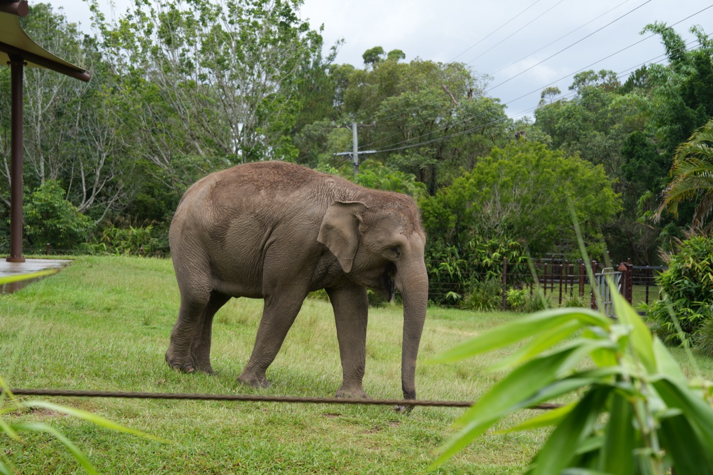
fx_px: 1386
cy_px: 238
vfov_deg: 19.5
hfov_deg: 28.8
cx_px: 356
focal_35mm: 70
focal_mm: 70
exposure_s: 1/200
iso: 100
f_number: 4.5
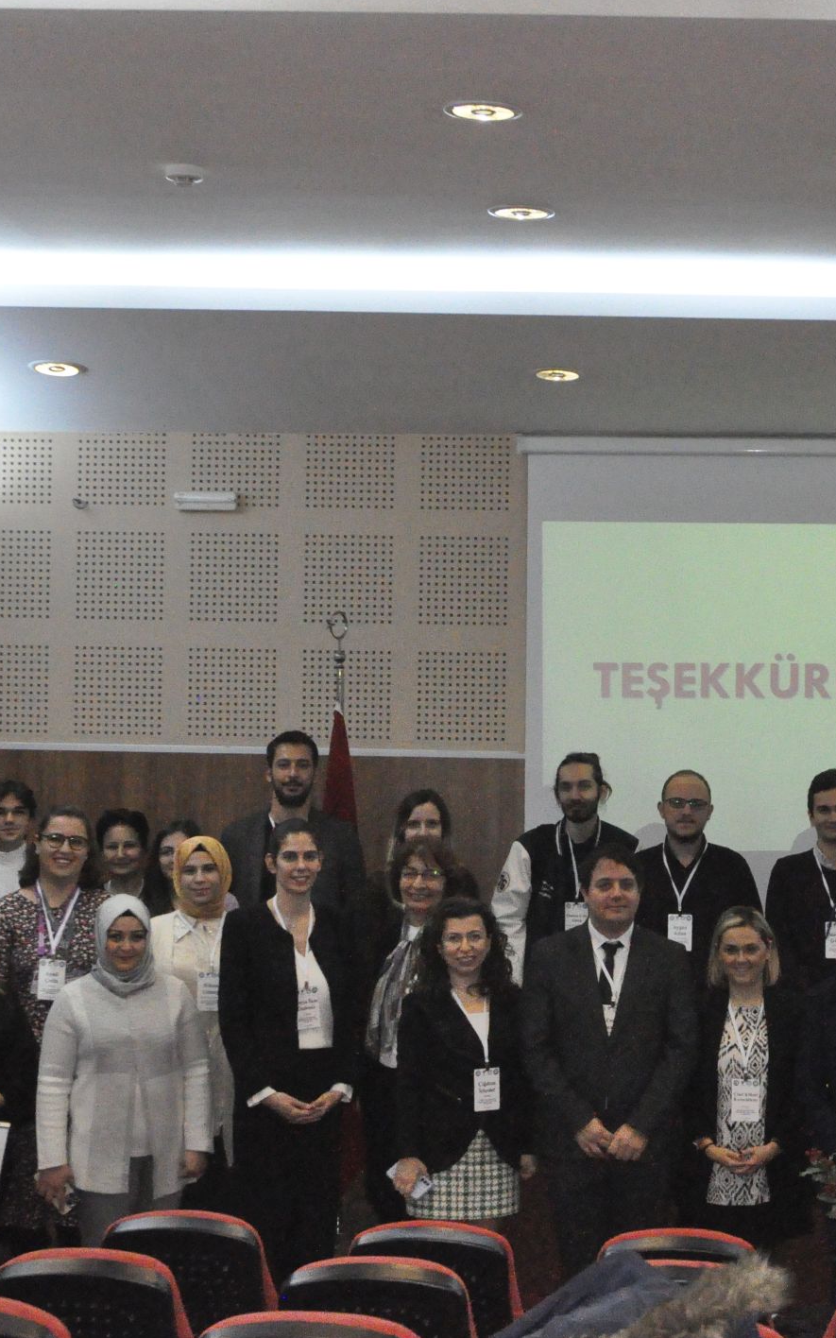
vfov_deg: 27.8
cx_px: 714
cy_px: 670
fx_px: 2698
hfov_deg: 17.4
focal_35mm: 74
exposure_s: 1/200
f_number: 7.1
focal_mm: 32
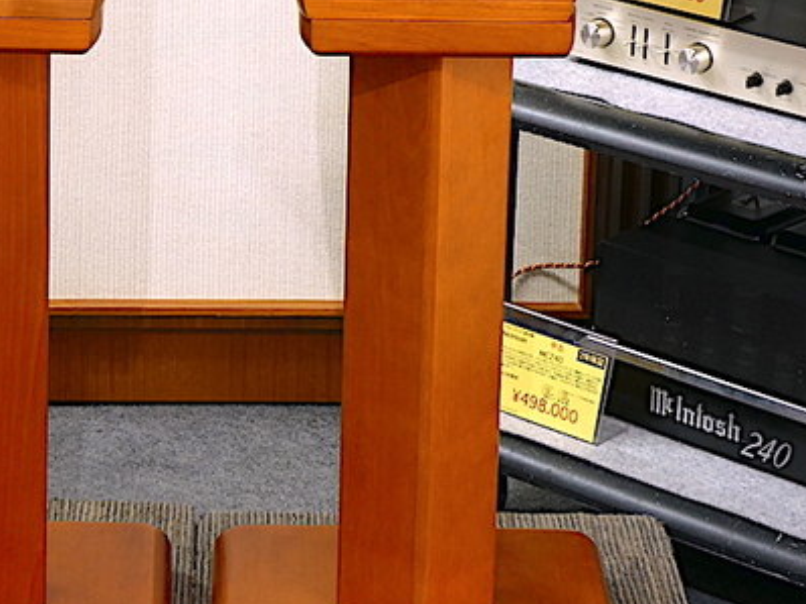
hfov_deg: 15.1
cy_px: 97
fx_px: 3026
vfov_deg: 11.3
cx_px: 180
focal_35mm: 130
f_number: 4.1
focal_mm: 9.6
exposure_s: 1/2.5
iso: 100
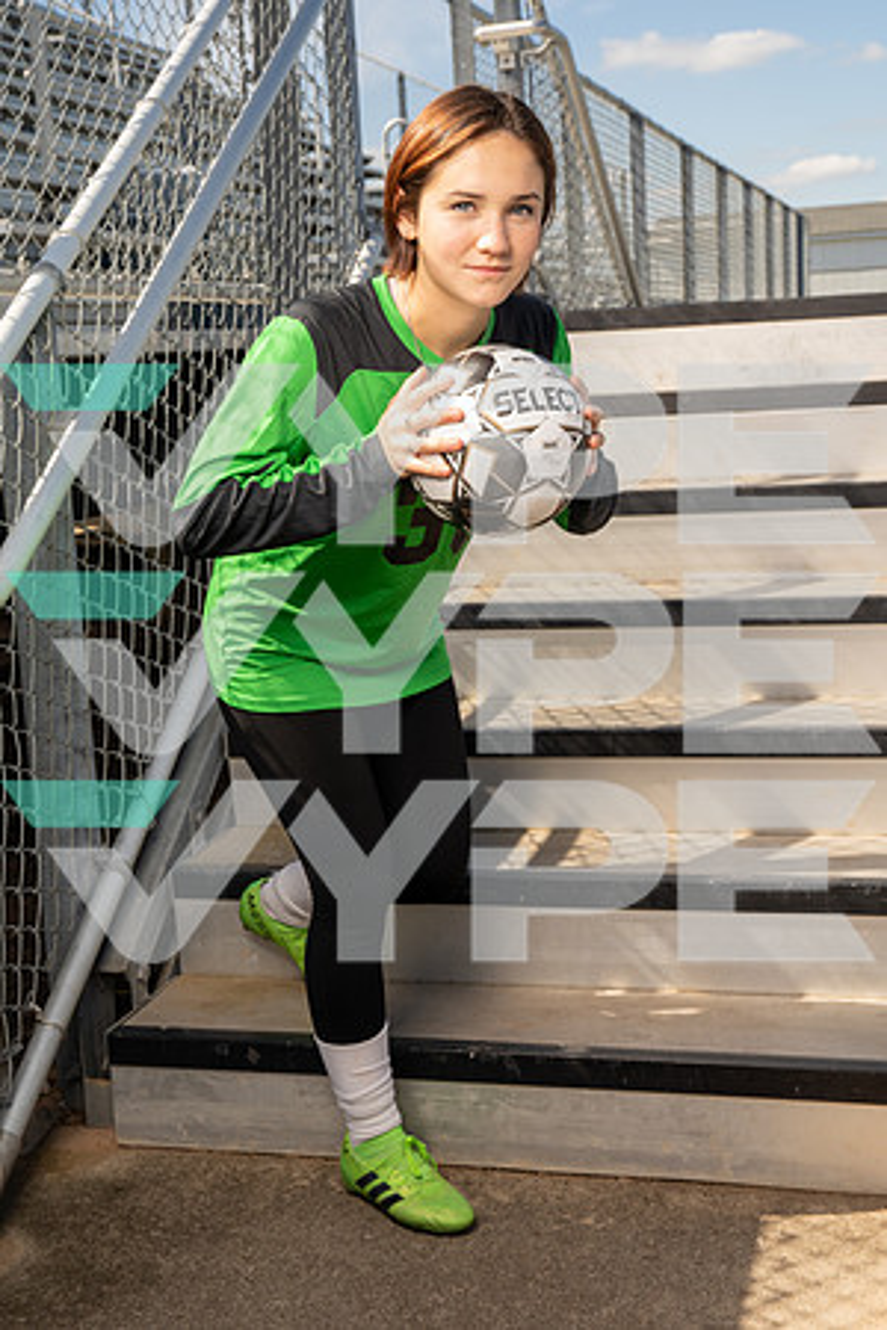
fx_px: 1885
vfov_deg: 38.9
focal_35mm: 51
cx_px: 444
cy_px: 665
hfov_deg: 26.5
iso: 200
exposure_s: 1/200
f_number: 10
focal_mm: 51
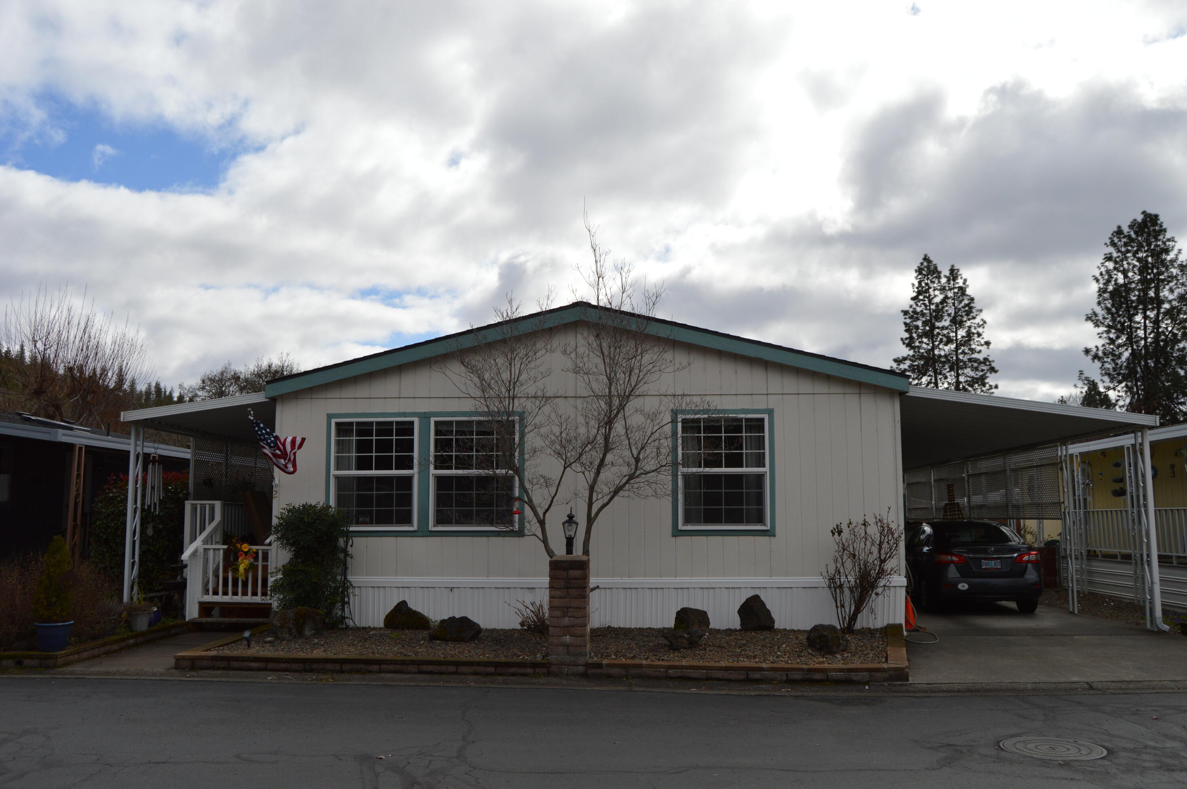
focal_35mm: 28
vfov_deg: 45.6
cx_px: 594
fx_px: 939
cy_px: 394
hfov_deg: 64.6
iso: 320
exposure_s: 1/2000
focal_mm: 19
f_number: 7.1
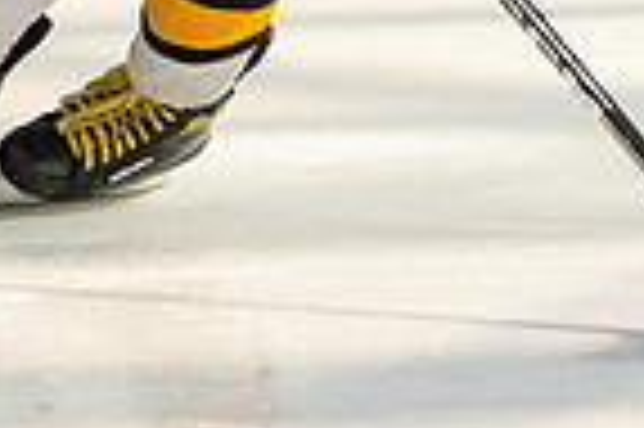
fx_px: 22210
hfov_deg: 1.7
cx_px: 133
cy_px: -226
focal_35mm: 1243
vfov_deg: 1.1
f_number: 3.5
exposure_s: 1/1600
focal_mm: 150
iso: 800
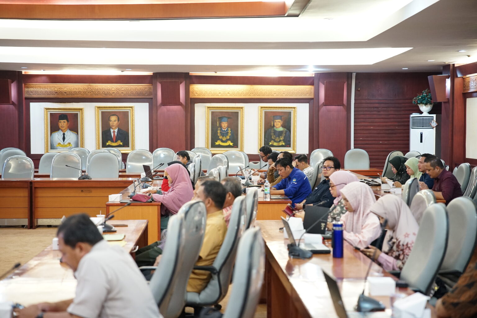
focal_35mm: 70
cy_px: 159
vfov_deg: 19.5
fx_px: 927
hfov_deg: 28.8
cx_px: 238
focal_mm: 70
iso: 2500
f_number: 2.8
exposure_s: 1/100
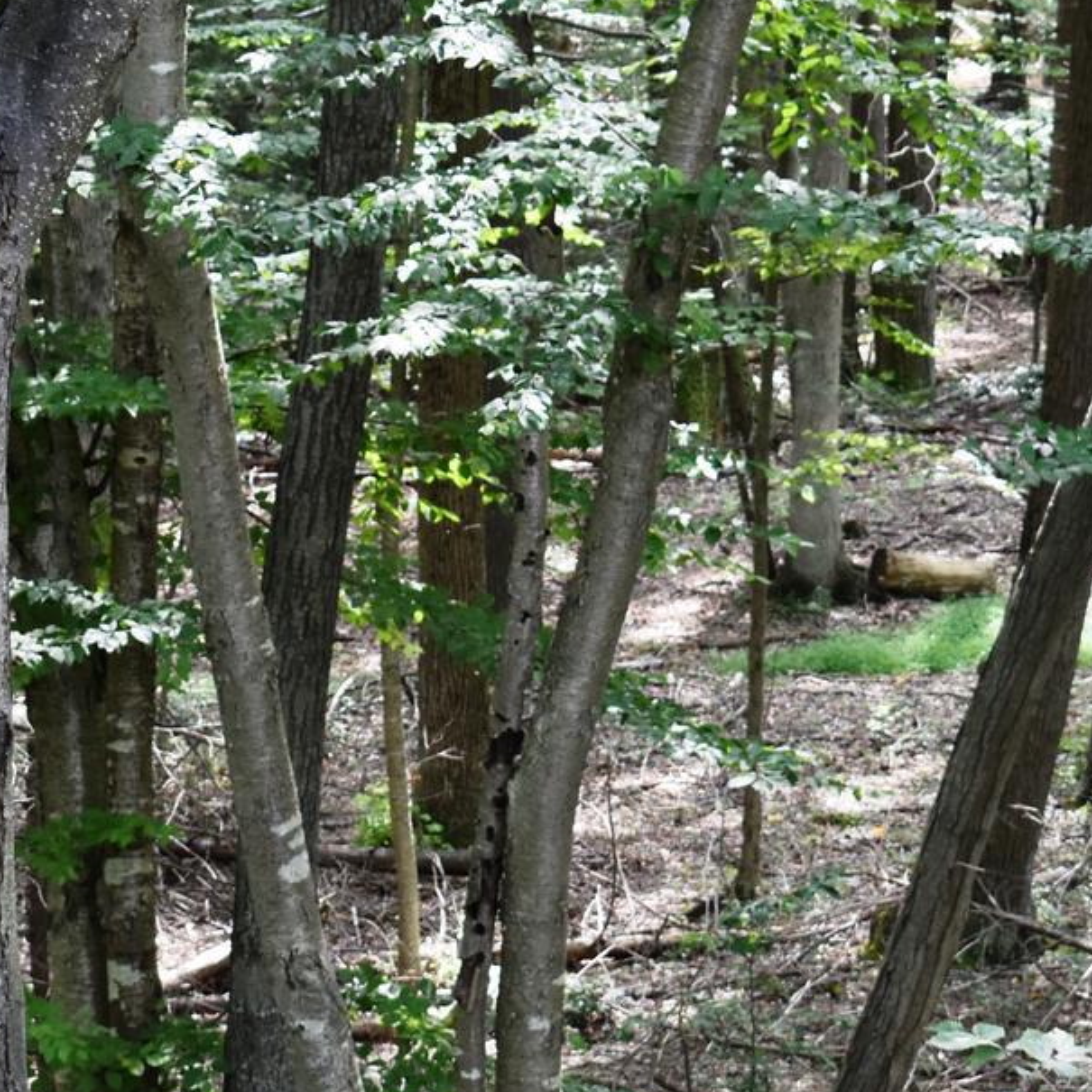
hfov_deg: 8.5
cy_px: 411
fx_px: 7388
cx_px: 639
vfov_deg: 8.5
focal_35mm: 207
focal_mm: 48
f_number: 5.3
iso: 400
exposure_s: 1/80
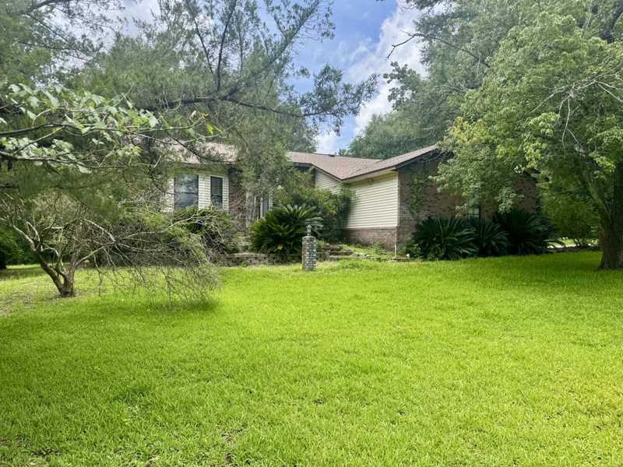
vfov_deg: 56.8
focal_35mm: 24
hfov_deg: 71.6
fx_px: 432
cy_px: 234
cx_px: 312
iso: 80
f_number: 1.78
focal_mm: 6.76
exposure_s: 1/1425
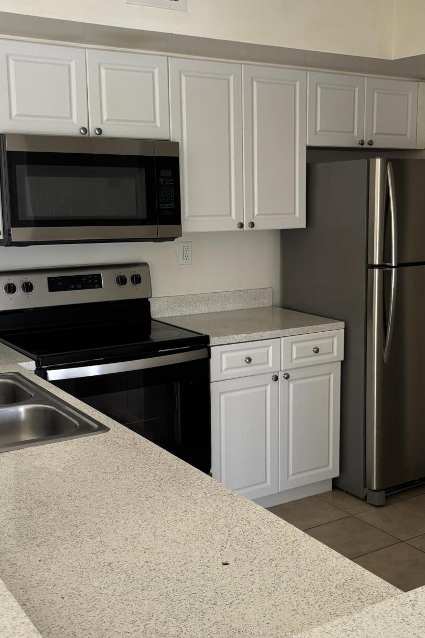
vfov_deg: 44.5
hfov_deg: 30.4
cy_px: 326
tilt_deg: -10.2
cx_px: 257
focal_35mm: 44
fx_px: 779
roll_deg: -2.1
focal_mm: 5.96
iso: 50
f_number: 1.6
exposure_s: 1/121
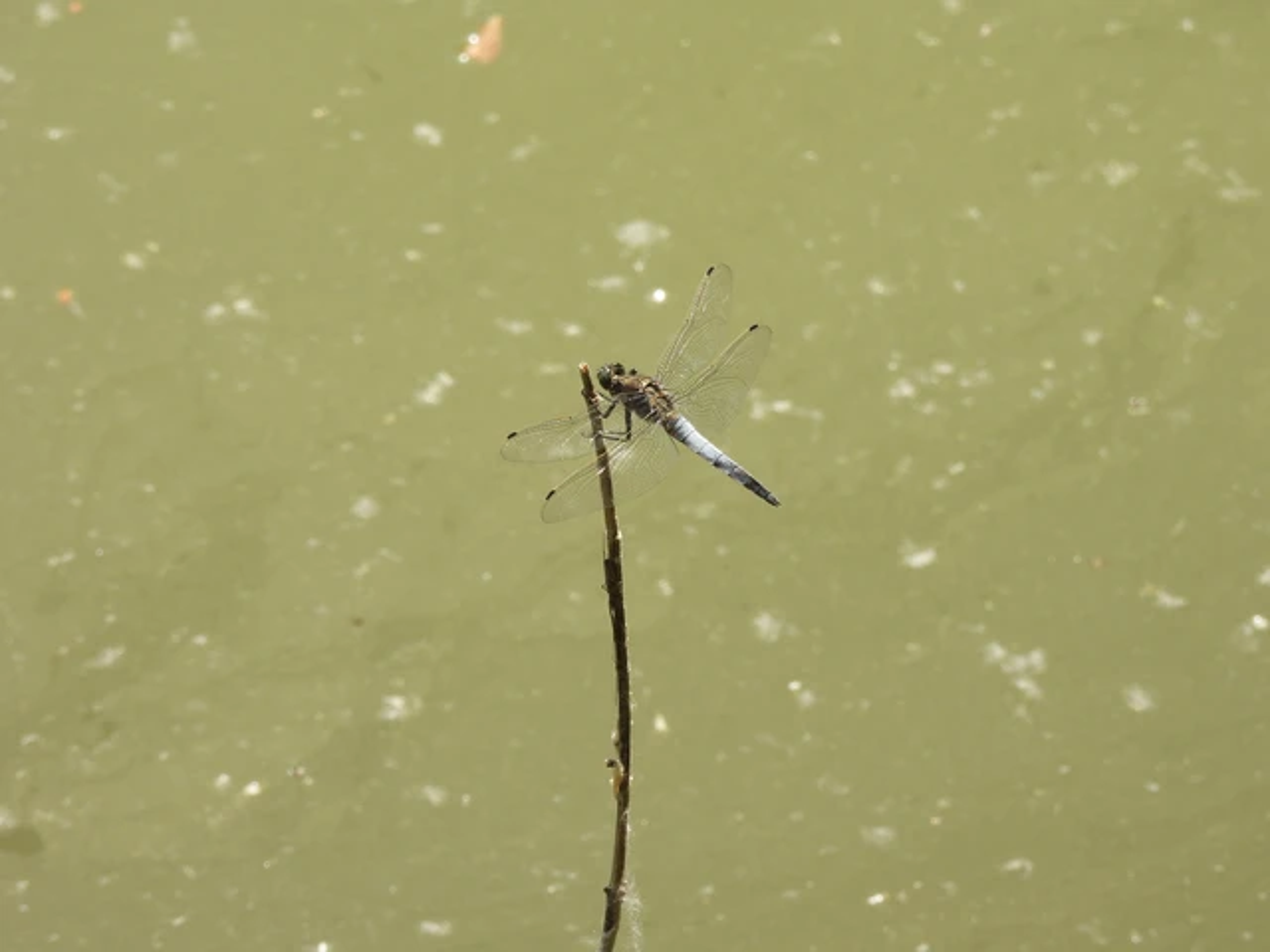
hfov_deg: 5.0
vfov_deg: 3.7
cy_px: 476
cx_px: 635
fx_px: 14675
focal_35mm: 400
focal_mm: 71.4
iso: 100
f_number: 6.3
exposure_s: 1/250
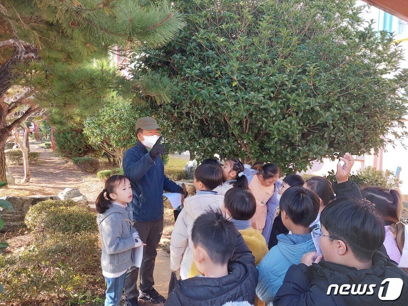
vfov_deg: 56.8
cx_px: 204
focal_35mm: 24
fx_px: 283
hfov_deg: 71.6
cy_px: 153
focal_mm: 5.23
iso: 32
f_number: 1.8
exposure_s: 1/60
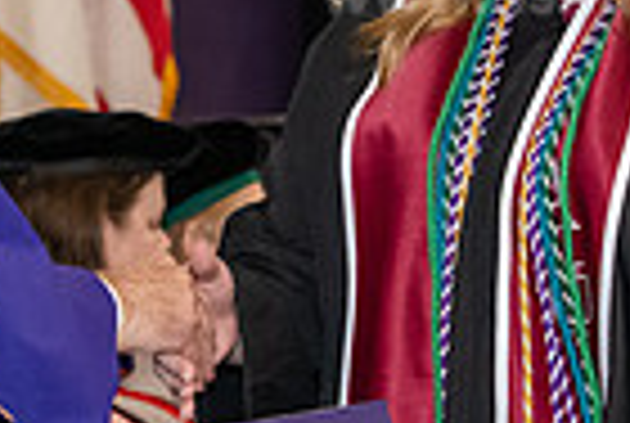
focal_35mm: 289
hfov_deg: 7.1
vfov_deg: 4.8
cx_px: 117
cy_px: 88
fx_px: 5068
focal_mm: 70
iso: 2500
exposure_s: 1/200
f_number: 5
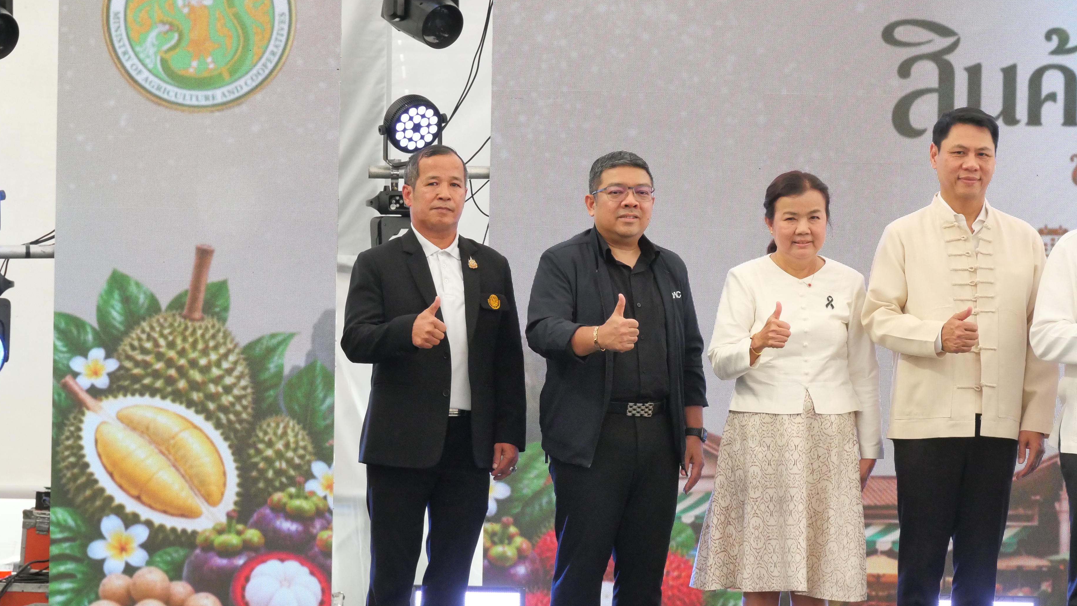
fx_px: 3741
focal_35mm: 131
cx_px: 535
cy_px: 285
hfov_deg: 16.4
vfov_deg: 9.3
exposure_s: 1/500
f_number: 8
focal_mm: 60
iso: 3200
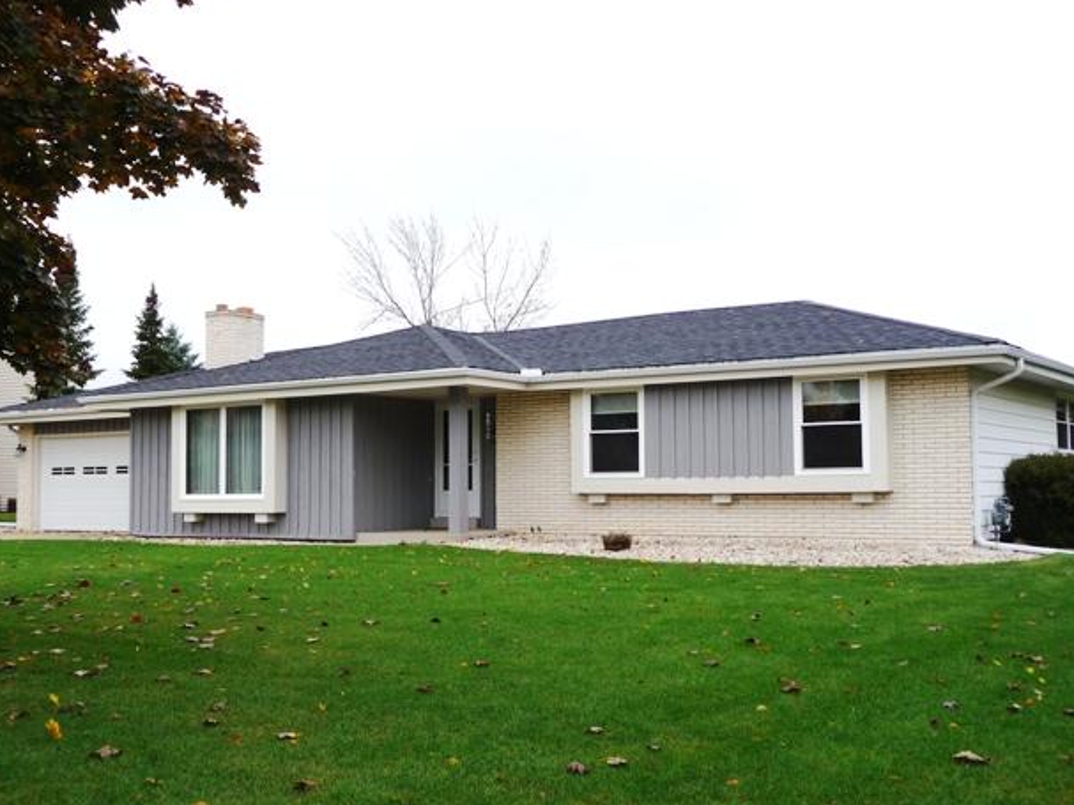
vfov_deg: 35.1
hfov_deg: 45.8
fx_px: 1272
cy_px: 399
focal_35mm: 41
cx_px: 538
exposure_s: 1/320
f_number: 3.9
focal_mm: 6.7
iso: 100
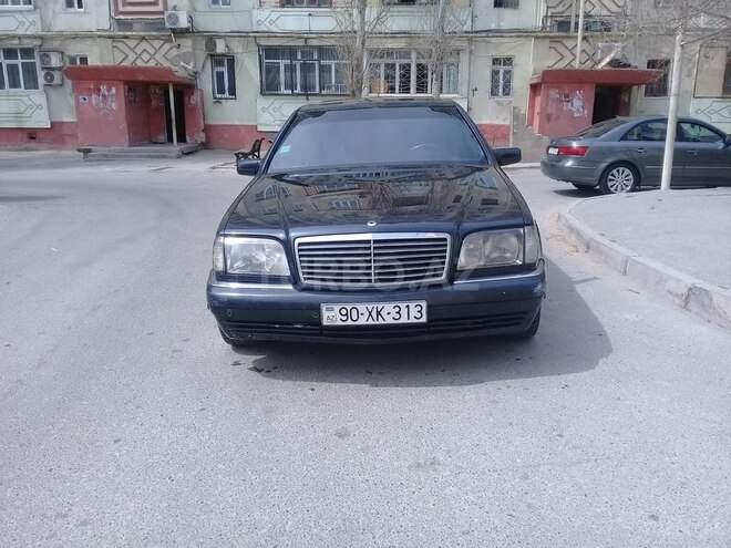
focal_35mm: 31
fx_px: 655
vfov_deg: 45.4
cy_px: 274
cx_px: 366
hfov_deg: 58.4
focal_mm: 3.3
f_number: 2.2
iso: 50
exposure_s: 1/799
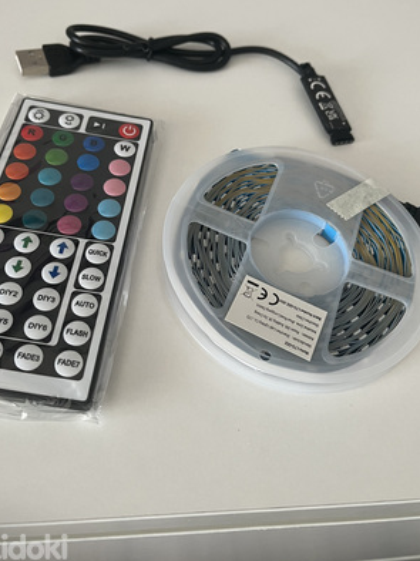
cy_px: 241
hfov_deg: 42.9
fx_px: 534
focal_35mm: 33
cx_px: 193
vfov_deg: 55.2
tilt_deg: -53.5
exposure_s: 1/60
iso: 160
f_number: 1.6
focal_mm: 5.1
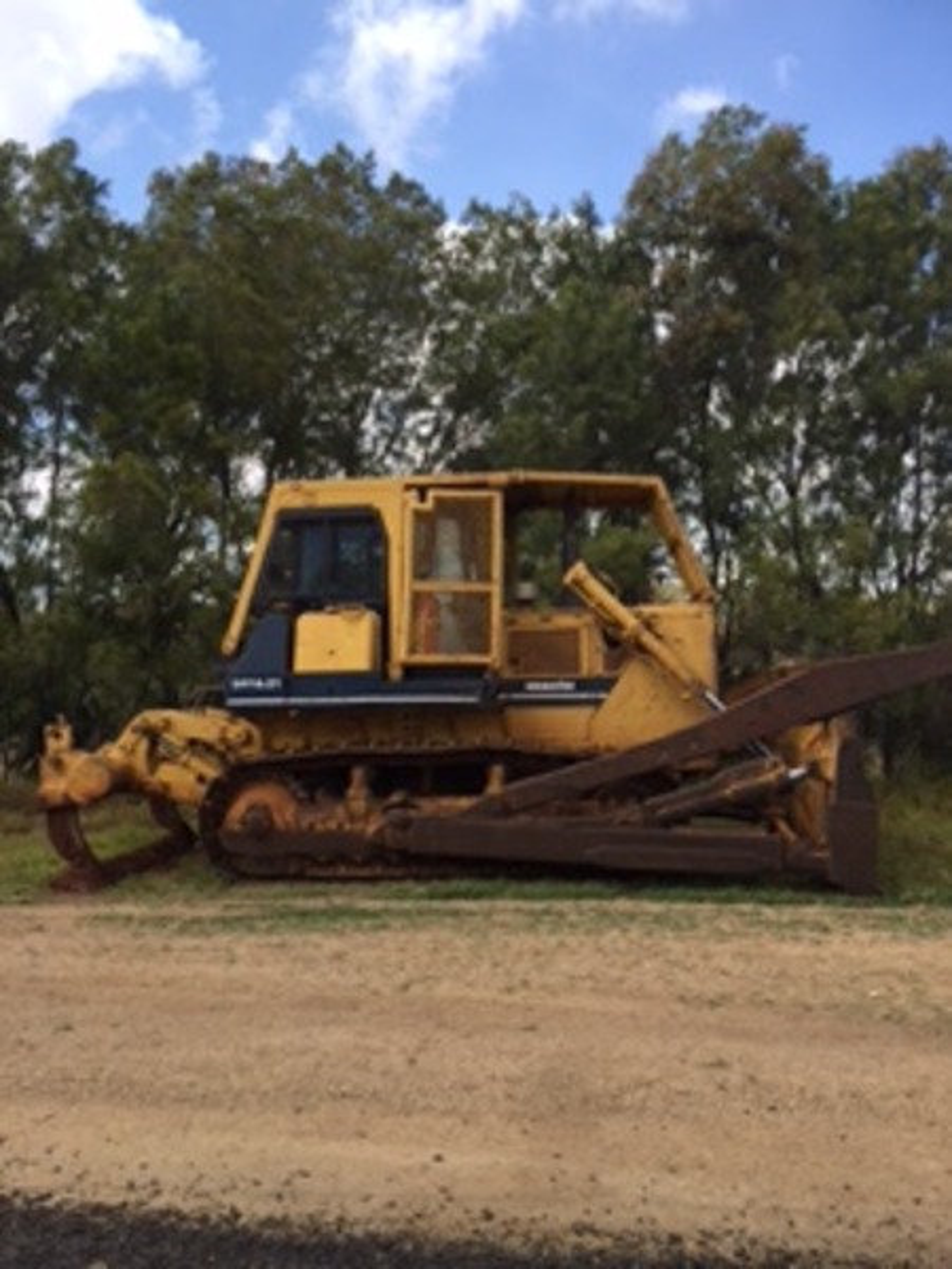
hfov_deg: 48.2
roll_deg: +0.2
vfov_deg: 61.7
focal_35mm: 29
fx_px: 1063
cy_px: 634
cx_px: 476
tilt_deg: +0.4
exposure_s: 1/775
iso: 32
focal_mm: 4.15
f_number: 2.2
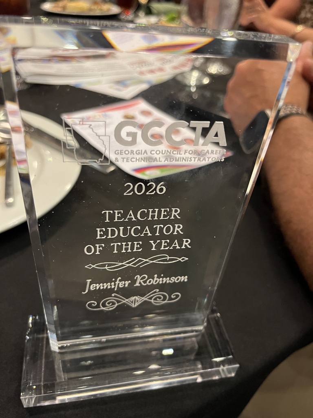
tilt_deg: -38.5
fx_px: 313
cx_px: 156
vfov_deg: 67.3
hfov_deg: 53.1
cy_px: 209
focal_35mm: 26
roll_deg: -4.8
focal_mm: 5.1
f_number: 1.6
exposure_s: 1/60
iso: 500
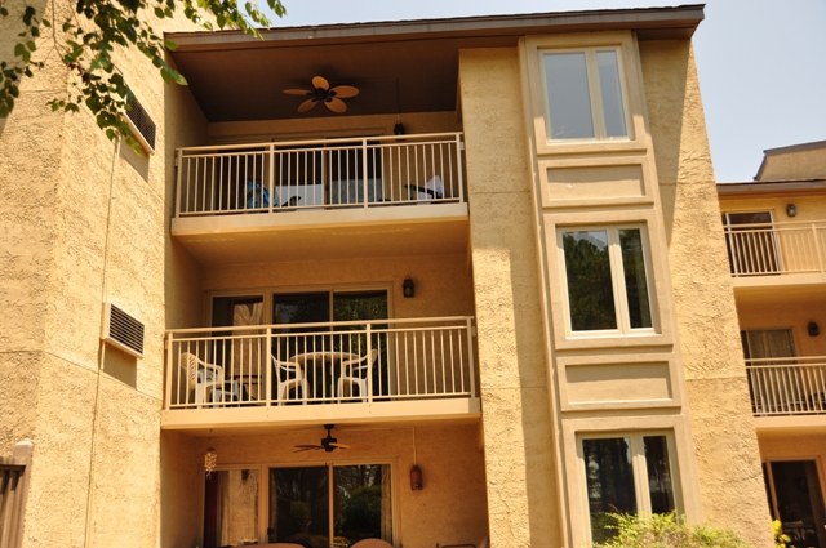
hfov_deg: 57.3
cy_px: 274
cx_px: 413
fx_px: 756
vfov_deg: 39.9
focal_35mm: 33
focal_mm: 22
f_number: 3.8
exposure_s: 1/1000
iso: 200
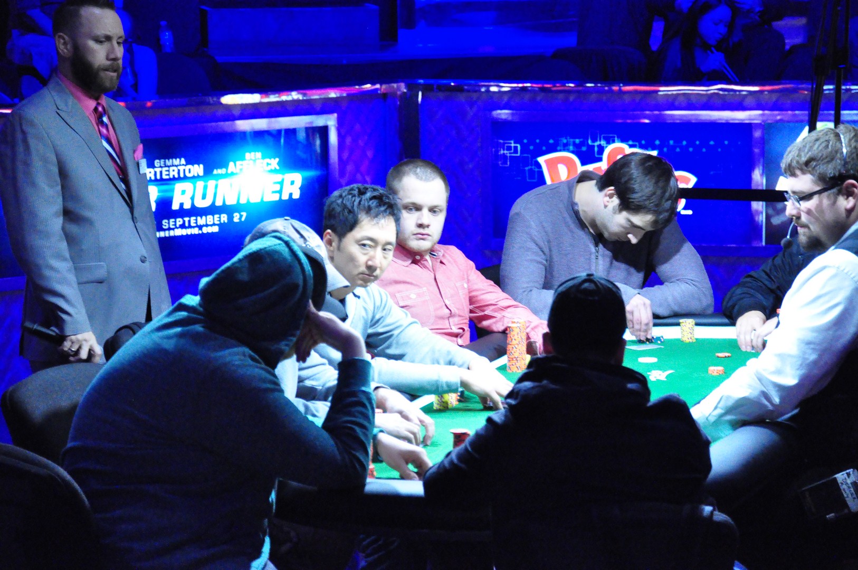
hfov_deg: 13.1
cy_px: 285
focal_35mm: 158
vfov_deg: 8.7
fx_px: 3749
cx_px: 429
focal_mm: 105
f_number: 5.6
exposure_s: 1/60
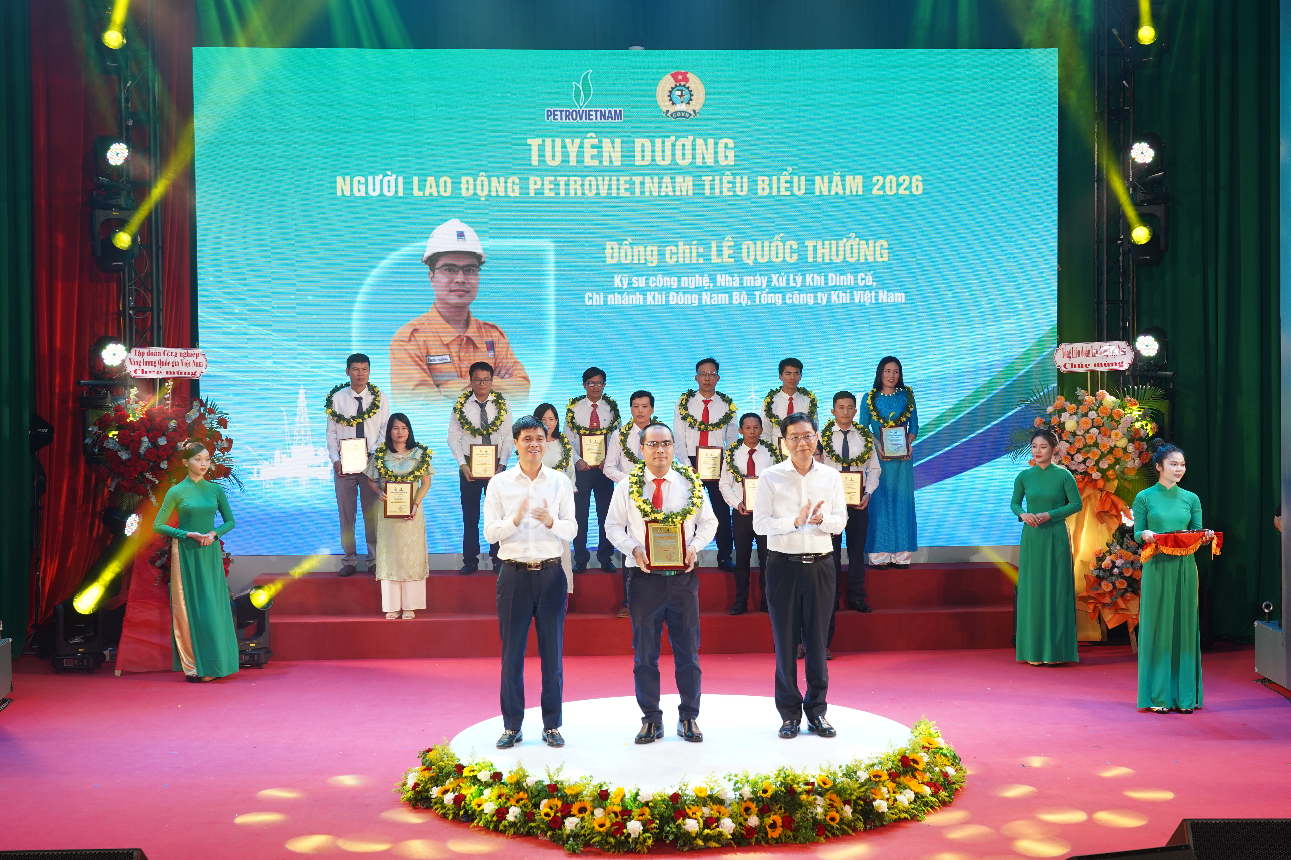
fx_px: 1578
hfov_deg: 44.5
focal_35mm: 44
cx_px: 653
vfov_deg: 30.5
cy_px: 433
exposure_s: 1/40
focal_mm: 43
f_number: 6.3
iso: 320
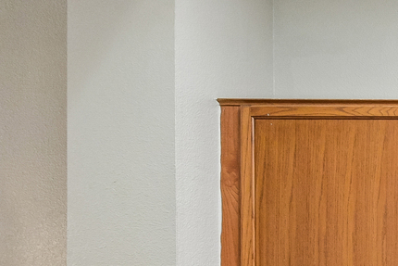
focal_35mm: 64
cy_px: 354
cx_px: 721
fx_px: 708
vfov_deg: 19.5
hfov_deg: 21.0
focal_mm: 17
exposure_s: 1/20
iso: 2000
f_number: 8
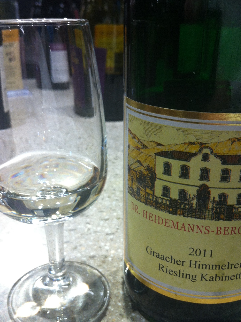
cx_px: 133
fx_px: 372
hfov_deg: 35.8
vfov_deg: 46.8
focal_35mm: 40
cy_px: 164
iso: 80
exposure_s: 1/24
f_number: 2.8
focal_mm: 3.85
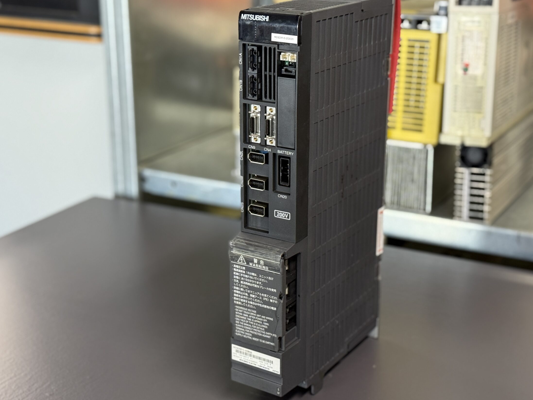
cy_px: 205
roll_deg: -0.3
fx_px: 862
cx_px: 268
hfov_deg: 34.3
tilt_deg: -18.9
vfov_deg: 26.1
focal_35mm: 56
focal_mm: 6.76
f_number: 1.78
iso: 200
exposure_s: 1/50
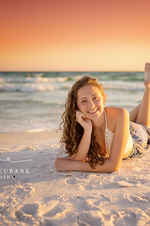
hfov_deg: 25.4
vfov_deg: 37.5
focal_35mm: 53
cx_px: 98
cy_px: 112
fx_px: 331
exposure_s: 1/3200
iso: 250
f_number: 1.8
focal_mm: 35
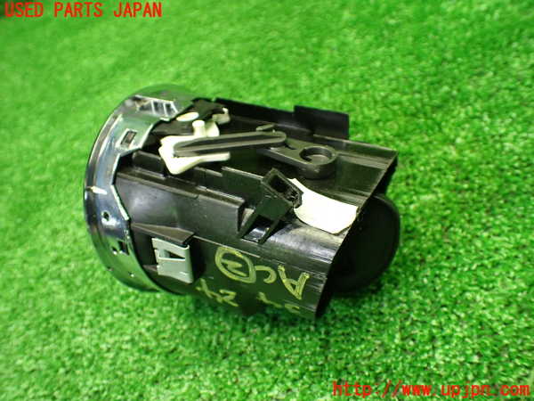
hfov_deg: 60.0
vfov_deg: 46.8
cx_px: 267
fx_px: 463
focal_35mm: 30
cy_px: 200
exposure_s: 1/125
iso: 800
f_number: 2.3
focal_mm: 5.4
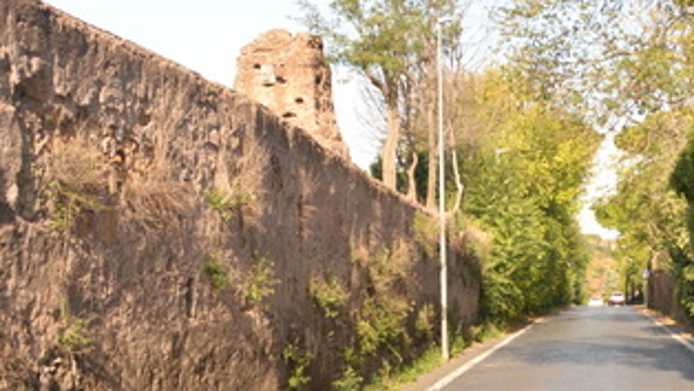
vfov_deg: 16.3
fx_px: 1362
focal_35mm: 74
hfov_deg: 27.5
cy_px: 256
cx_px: 634
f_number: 4
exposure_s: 1/1000
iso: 720
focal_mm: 28
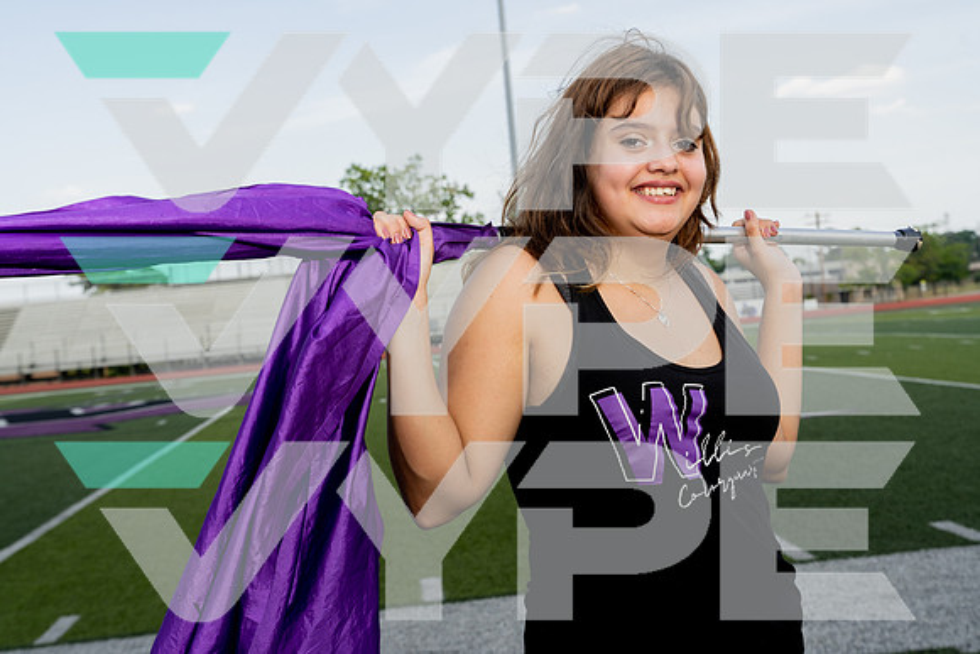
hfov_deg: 36.9
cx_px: 490
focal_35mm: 54
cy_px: 327
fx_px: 1470
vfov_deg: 25.1
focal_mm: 54
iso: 320
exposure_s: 1/250
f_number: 7.1
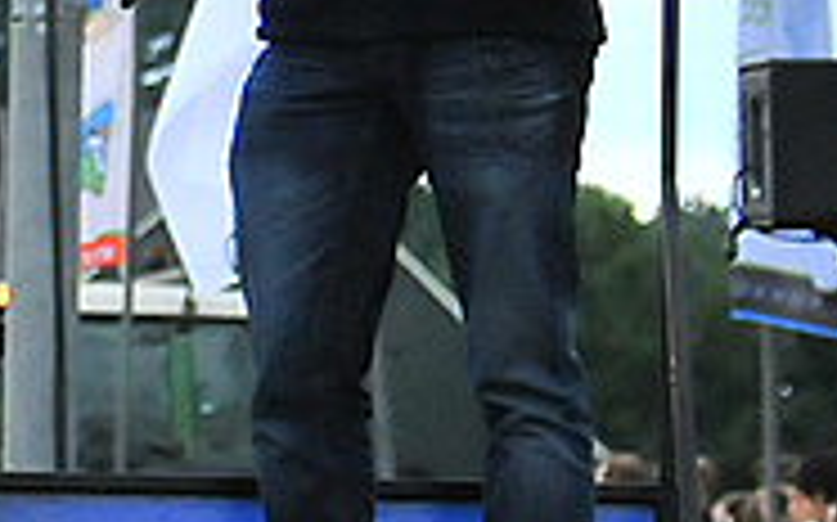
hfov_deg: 2.5
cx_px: -612
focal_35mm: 842
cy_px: -171
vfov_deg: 1.6
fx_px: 19195
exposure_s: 1/160
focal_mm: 100
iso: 1000
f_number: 5.6
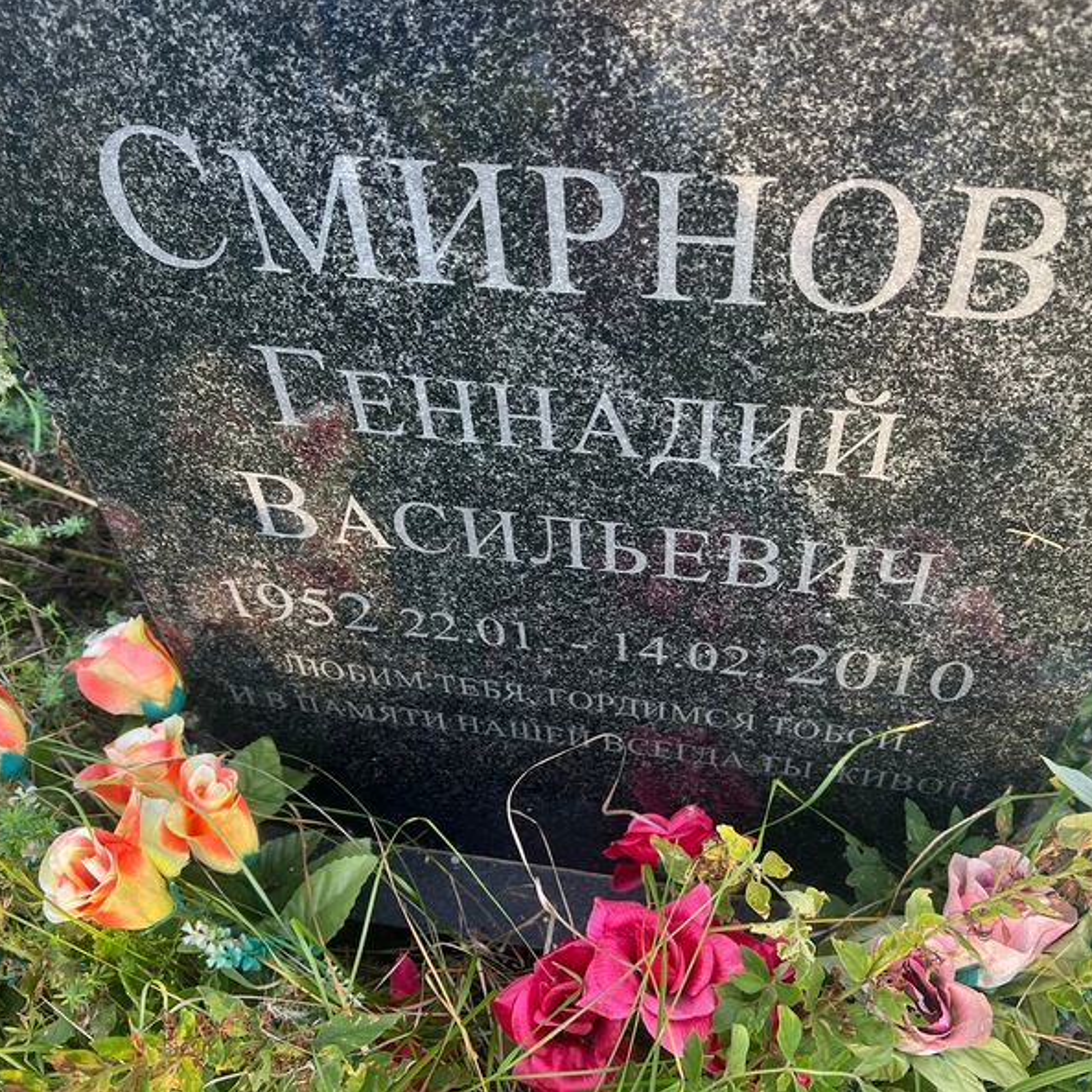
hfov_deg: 52.5
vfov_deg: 52.5
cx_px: 582
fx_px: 1106
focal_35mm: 31
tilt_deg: -47.3
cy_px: 541
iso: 40
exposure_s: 1/121
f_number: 1.5
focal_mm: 5.7
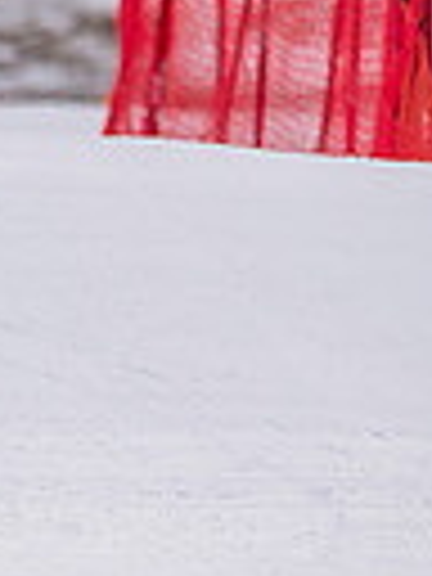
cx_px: -742
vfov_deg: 0.8
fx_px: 43446
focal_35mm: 2611
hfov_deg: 0.6
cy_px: 274
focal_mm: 600
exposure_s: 1/2500
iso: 800
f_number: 6.3
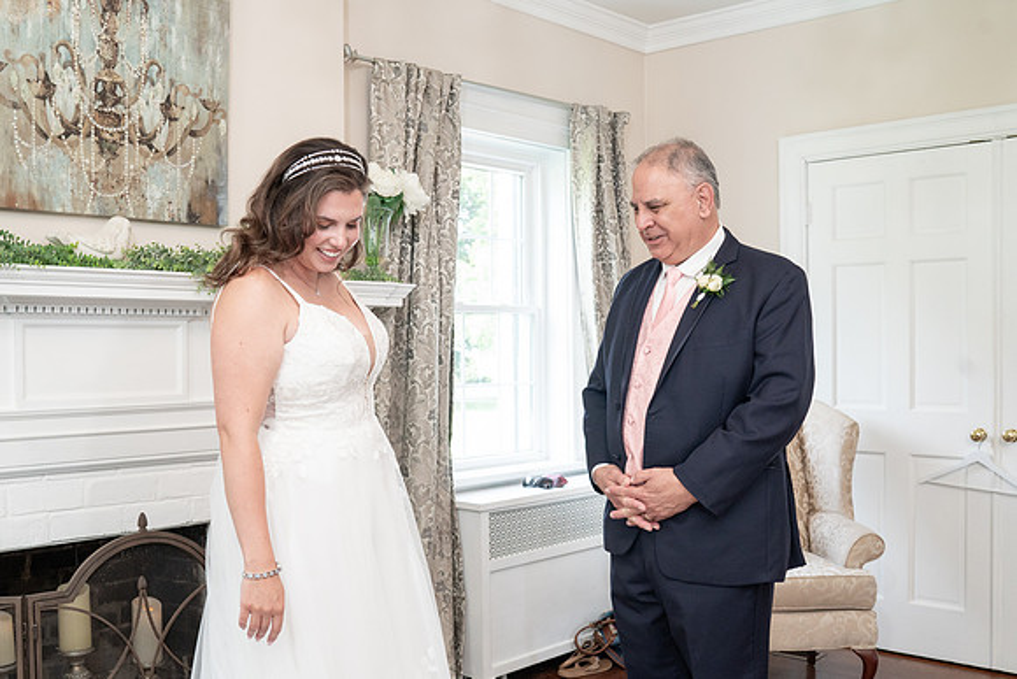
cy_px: 363
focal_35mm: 39
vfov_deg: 34.6
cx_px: 463
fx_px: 1088
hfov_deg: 50.0
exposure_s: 1/200
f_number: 5.6
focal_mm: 35
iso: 2000
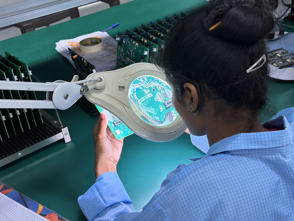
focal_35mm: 48
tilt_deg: -33.3
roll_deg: +3.8
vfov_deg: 30.3
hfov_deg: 39.7
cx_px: 147
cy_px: 110
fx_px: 408
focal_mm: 6.86
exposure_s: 1/138
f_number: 1.78
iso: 64
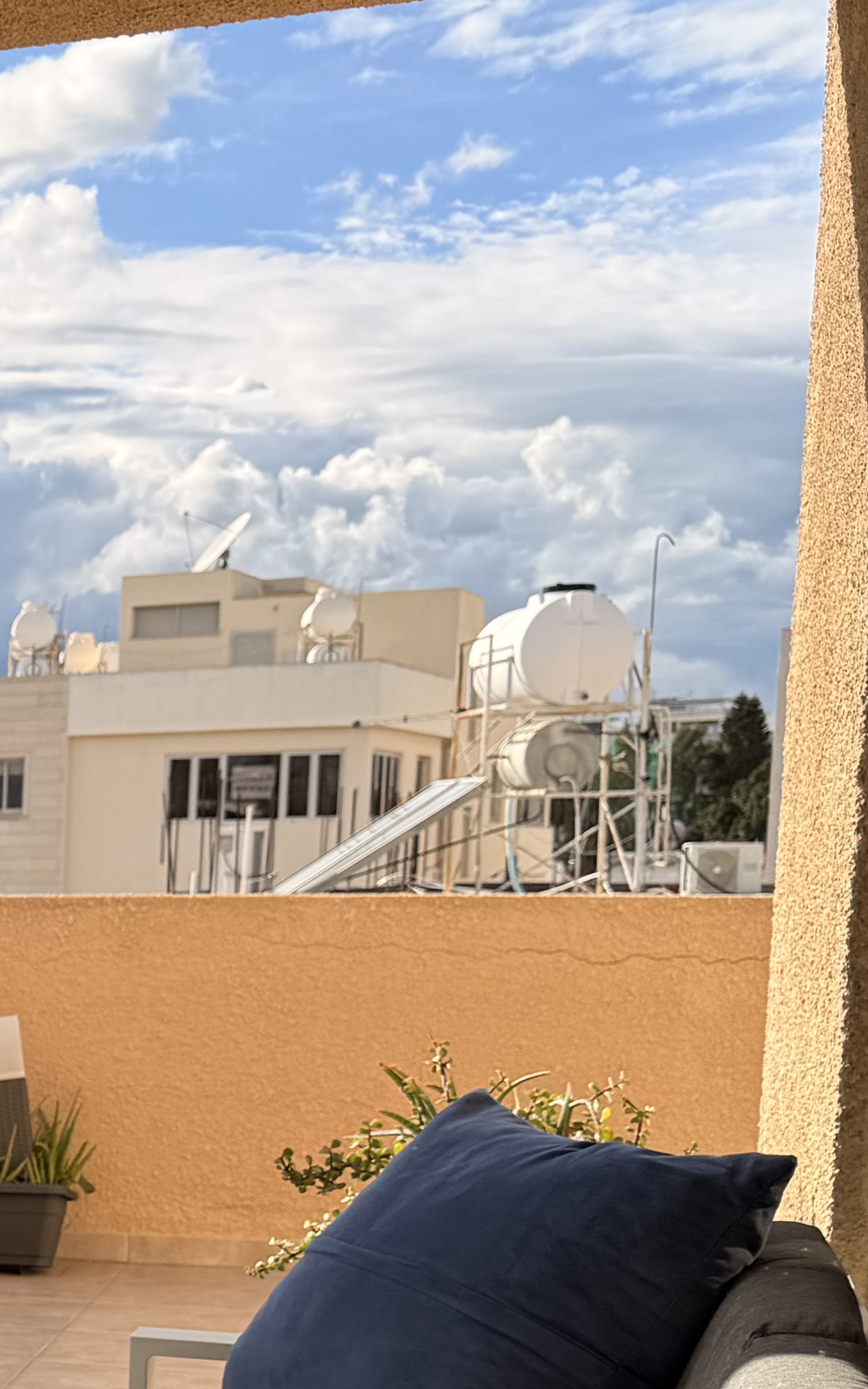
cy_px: 1224
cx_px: -556
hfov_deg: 17.1
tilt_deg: -8.2
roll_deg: +0.2
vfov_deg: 29.9
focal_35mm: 66
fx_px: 2498
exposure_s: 1/3759
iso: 80
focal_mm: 6.76
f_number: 1.78
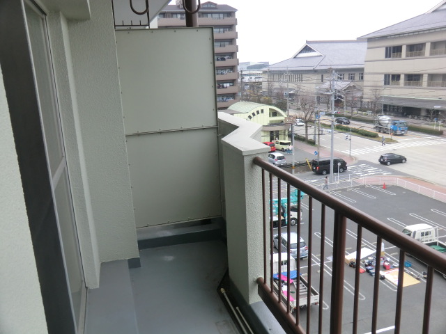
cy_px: 167
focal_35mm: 29
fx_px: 374
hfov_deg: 61.7
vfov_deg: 48.2
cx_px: 223
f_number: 3.5
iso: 80
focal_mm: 5.2
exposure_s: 1/100
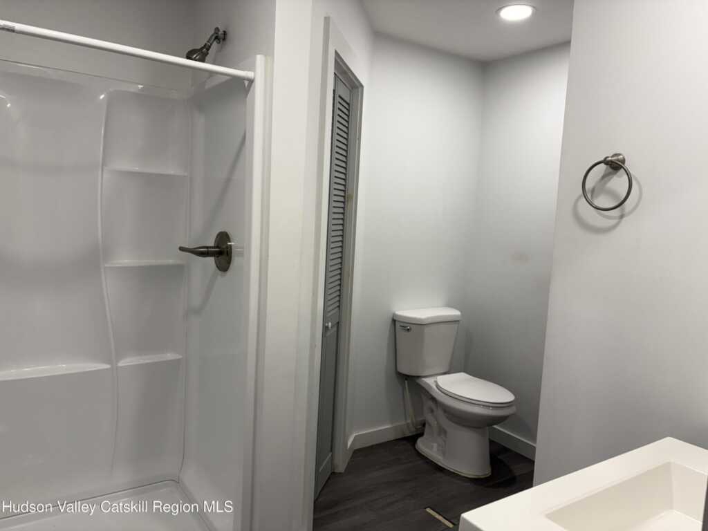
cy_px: 266
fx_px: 532
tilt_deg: -4.0
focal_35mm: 26
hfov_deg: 67.3
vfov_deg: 53.1
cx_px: 354
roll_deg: -2.4
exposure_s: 1/120
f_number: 1.6
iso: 80
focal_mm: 5.96
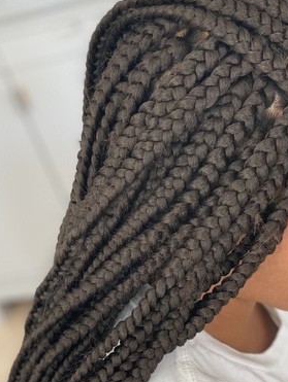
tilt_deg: -26.1
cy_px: 170
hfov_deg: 17.6
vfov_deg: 23.3
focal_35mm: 84
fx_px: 930
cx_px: 162
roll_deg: +20.7
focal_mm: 6
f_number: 2
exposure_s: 1/122
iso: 200
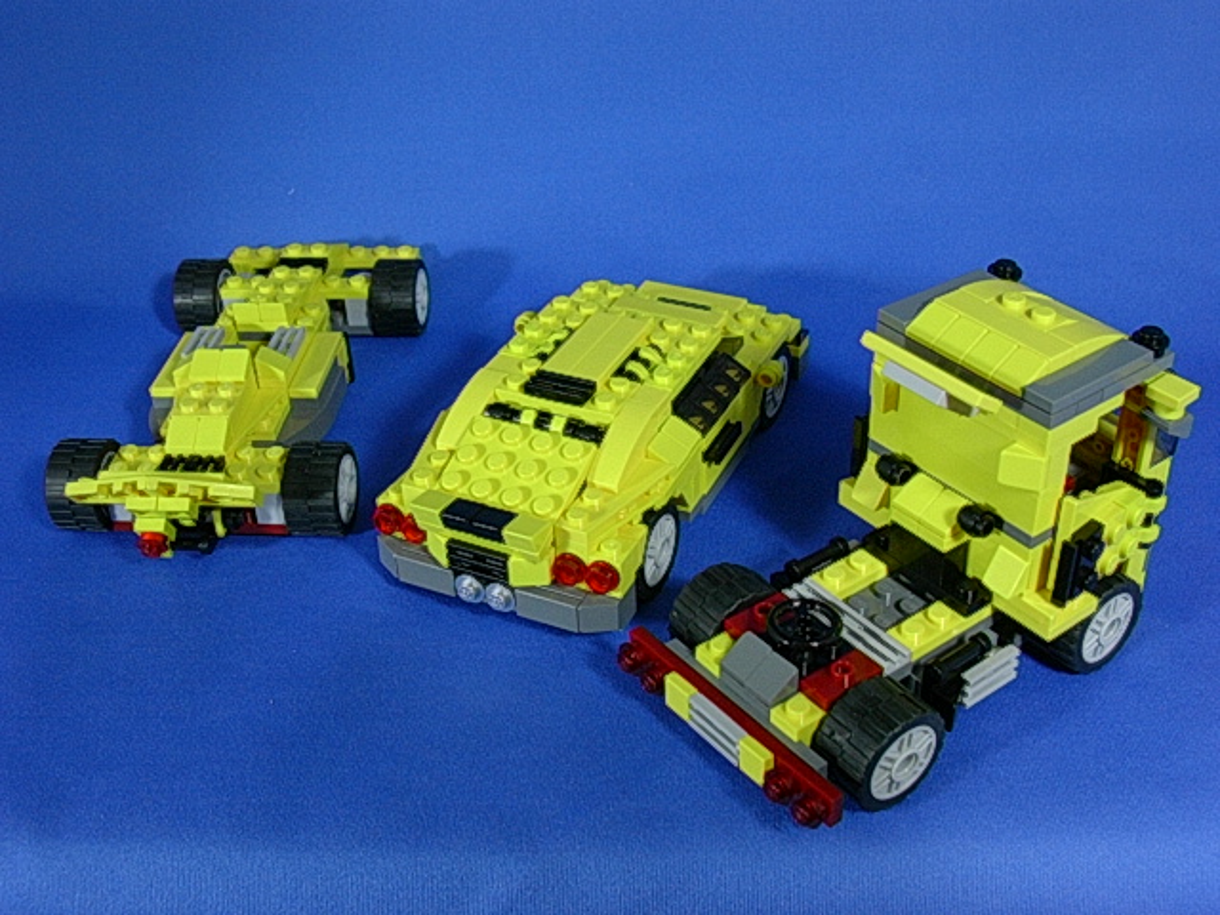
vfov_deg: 35.1
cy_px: 458
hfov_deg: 45.8
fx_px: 1445
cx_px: 610
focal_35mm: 41
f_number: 2.8
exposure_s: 1/11.6
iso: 70
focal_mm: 6.2
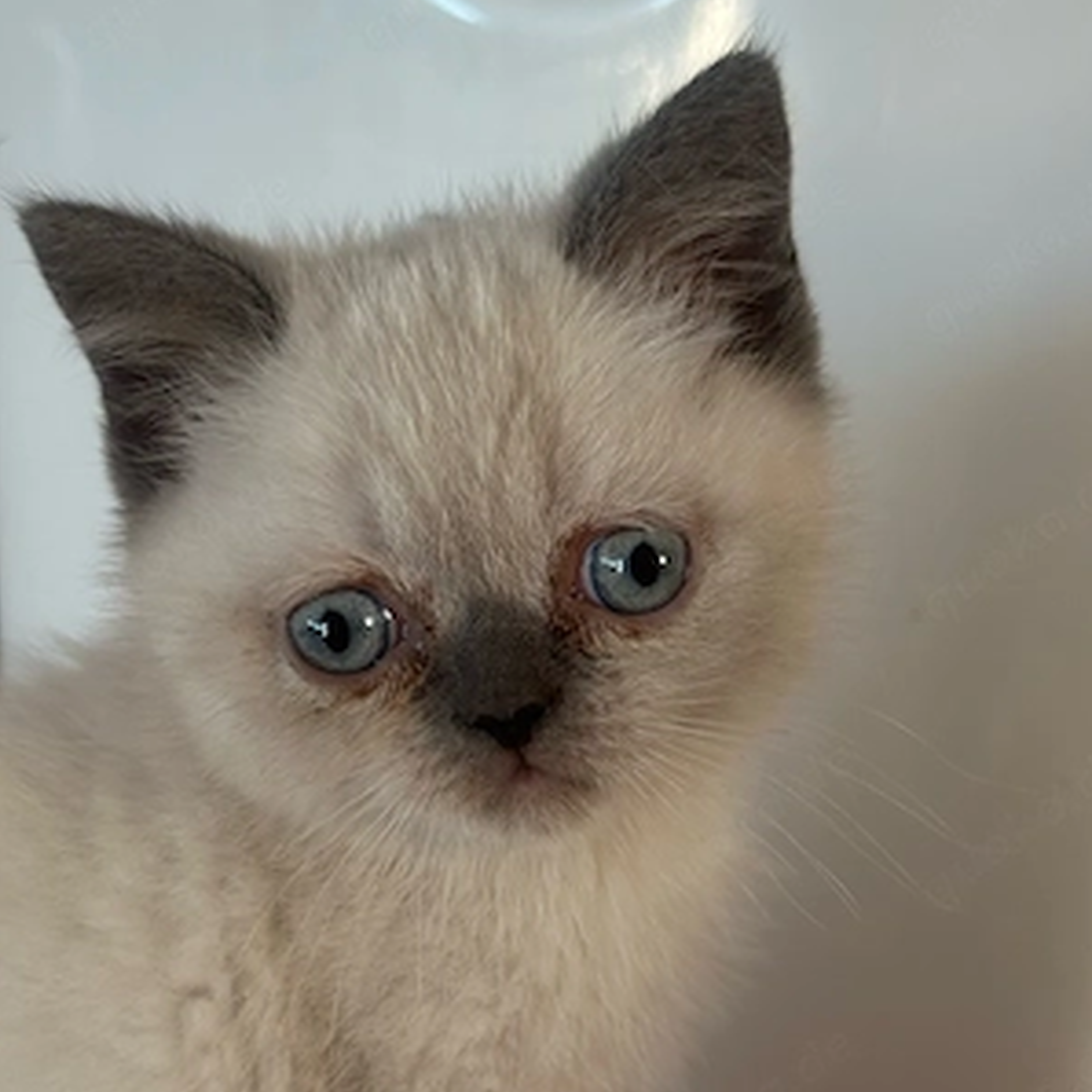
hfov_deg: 30.0
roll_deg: -0.3
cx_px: 546
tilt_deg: -13.8
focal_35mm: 57
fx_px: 2034
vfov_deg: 30.0
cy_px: 579
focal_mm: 6.86
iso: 160
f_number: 1.78
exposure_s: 1/60
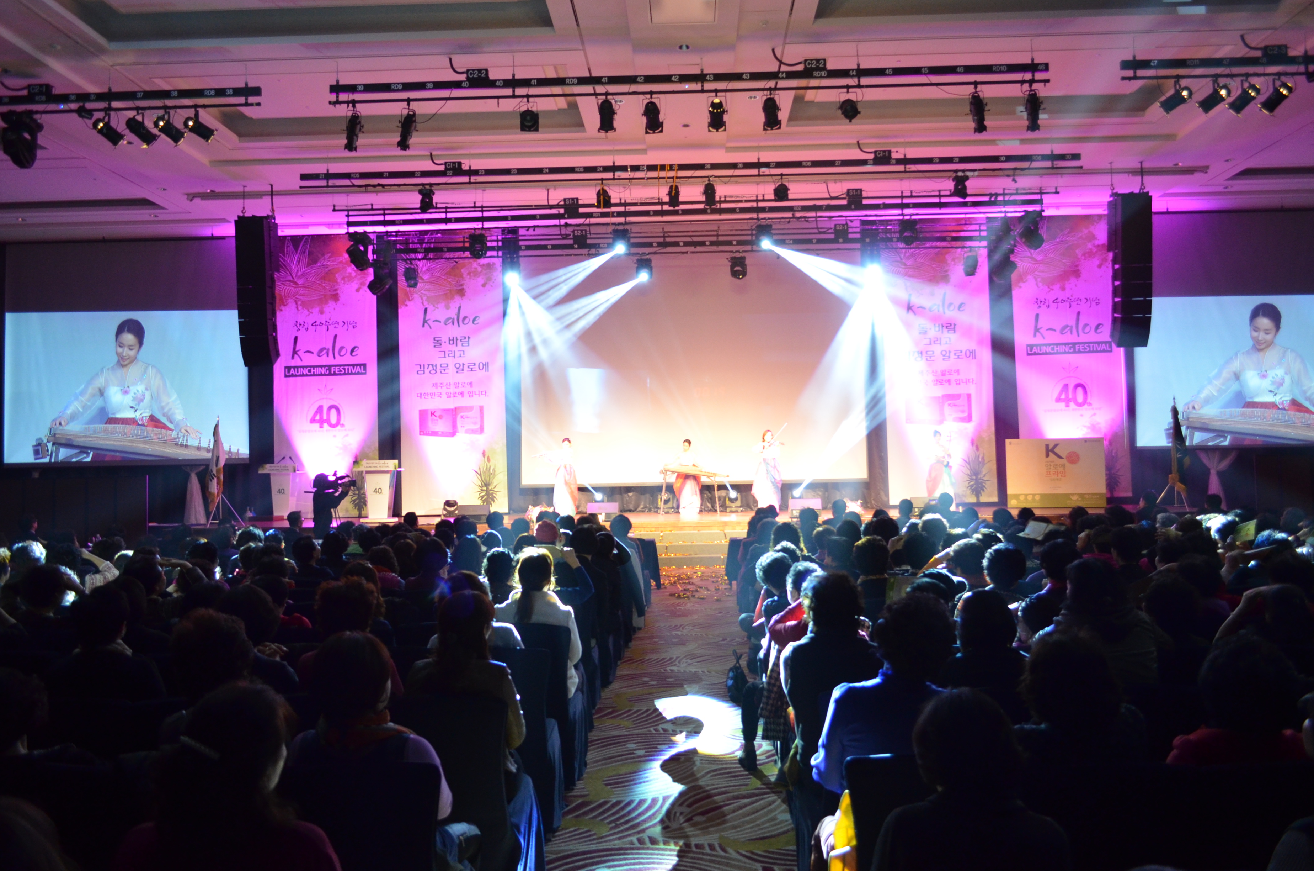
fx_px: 983
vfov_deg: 47.7
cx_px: 657
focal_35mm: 27
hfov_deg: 67.5
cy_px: 436
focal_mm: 18
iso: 1250
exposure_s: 1/30
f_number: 3.5
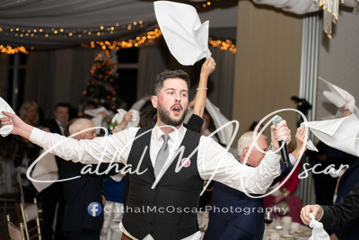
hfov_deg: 20.4
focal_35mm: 100
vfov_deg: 13.7
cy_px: 120
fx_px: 998
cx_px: 180
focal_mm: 100
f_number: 2.8
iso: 400
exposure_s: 1/160
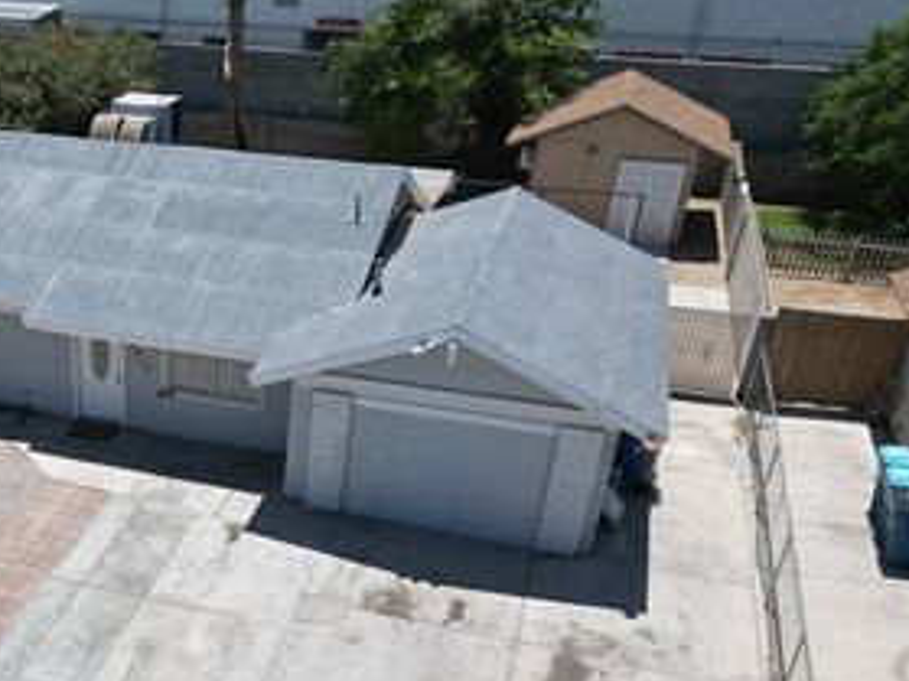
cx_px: 137
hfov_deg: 41.3
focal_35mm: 43
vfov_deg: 32.8
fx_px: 1129
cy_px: 526
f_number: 1.7
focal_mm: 6.72
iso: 120
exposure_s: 1/4000
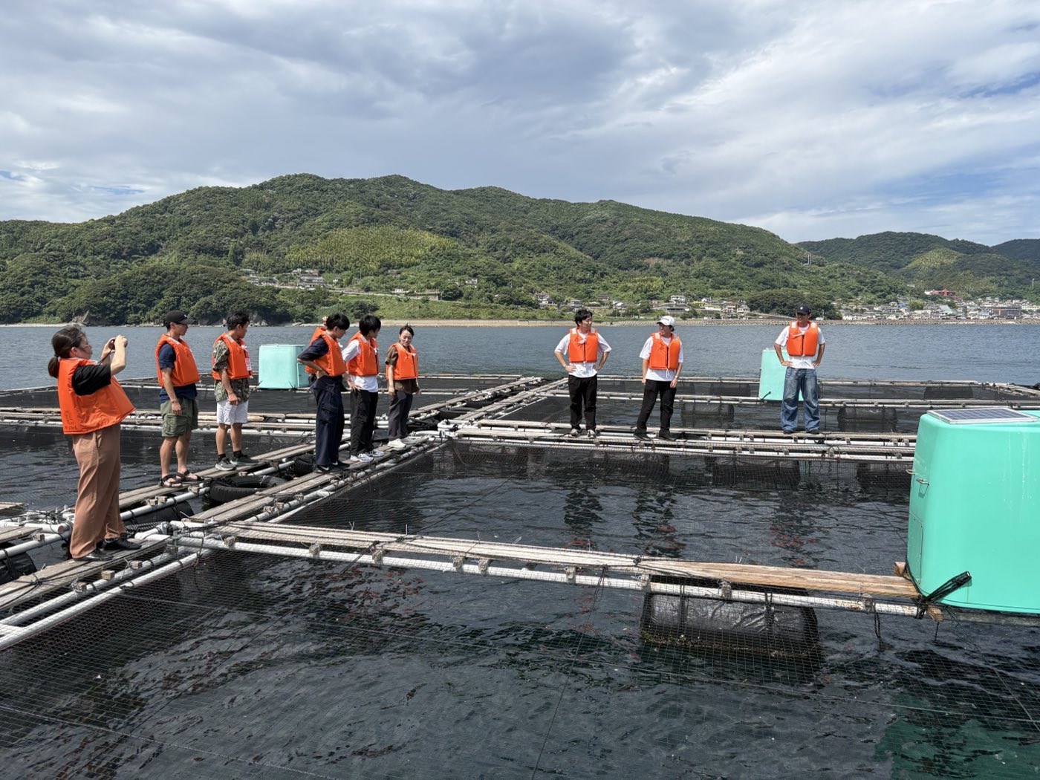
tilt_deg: -4.0
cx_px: 520
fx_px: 781
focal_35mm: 26
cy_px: 390
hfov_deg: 67.3
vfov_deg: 53.1
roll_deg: +0.2
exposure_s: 1/3279
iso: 50
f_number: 1.6
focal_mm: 5.96
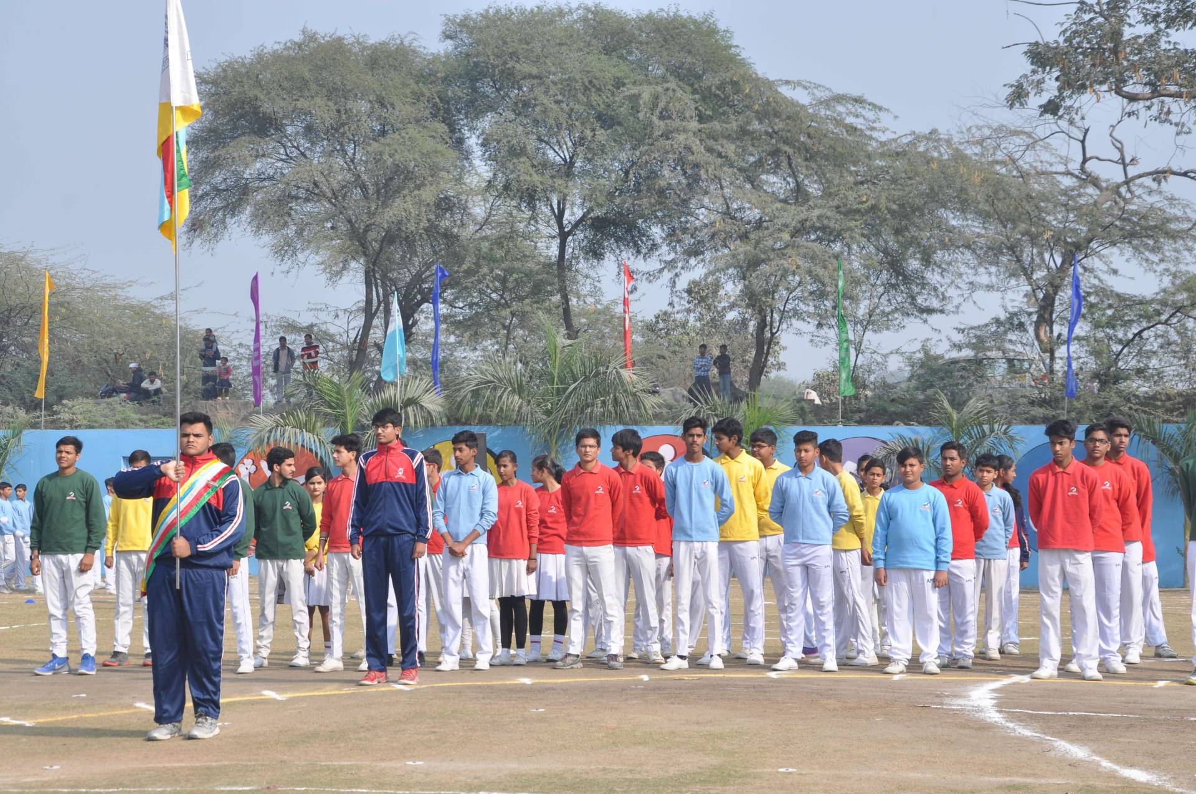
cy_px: 397
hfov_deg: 23.4
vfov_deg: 15.7
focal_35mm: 87
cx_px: 598
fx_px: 2887
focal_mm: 58
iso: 200
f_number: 10
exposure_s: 1/200
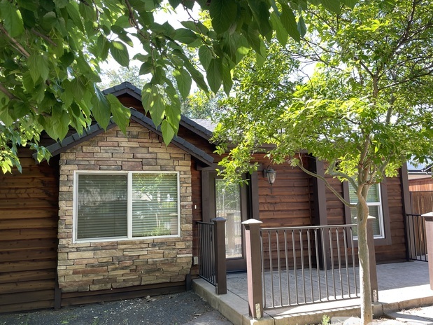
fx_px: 350
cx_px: 211
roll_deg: +1.4
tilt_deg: +4.8
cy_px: 170
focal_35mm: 28
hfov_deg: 63.4
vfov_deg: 49.7
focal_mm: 4.2
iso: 40
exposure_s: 1/121
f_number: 1.6
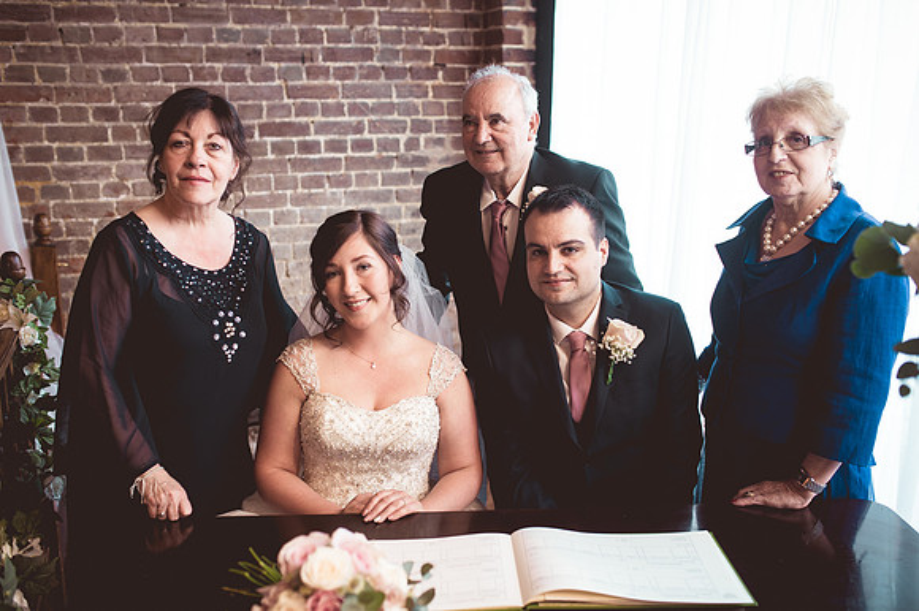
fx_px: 936
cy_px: 306
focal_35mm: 37
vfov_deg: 36.2
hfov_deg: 52.3
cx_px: 460
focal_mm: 35
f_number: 2.5
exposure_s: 1/125
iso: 400
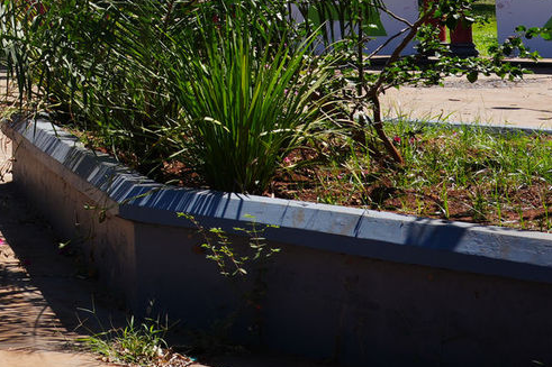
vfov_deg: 12.7
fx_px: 1548
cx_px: -235
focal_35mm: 101
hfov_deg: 18.3
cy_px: -215
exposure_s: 1/125
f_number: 9
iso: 100
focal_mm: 31
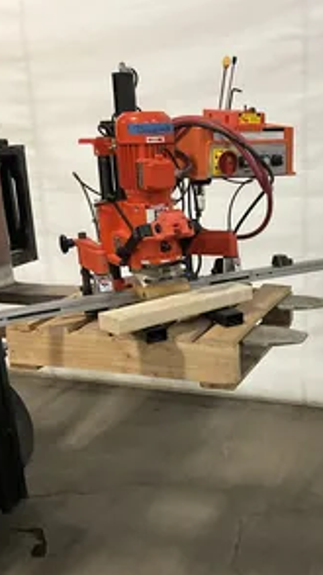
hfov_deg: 27.3
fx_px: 656
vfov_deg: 47.4
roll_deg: +2.5
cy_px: 291
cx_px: 237
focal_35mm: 43
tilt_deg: -13.4
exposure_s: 1/60
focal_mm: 3
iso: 250
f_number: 1.8
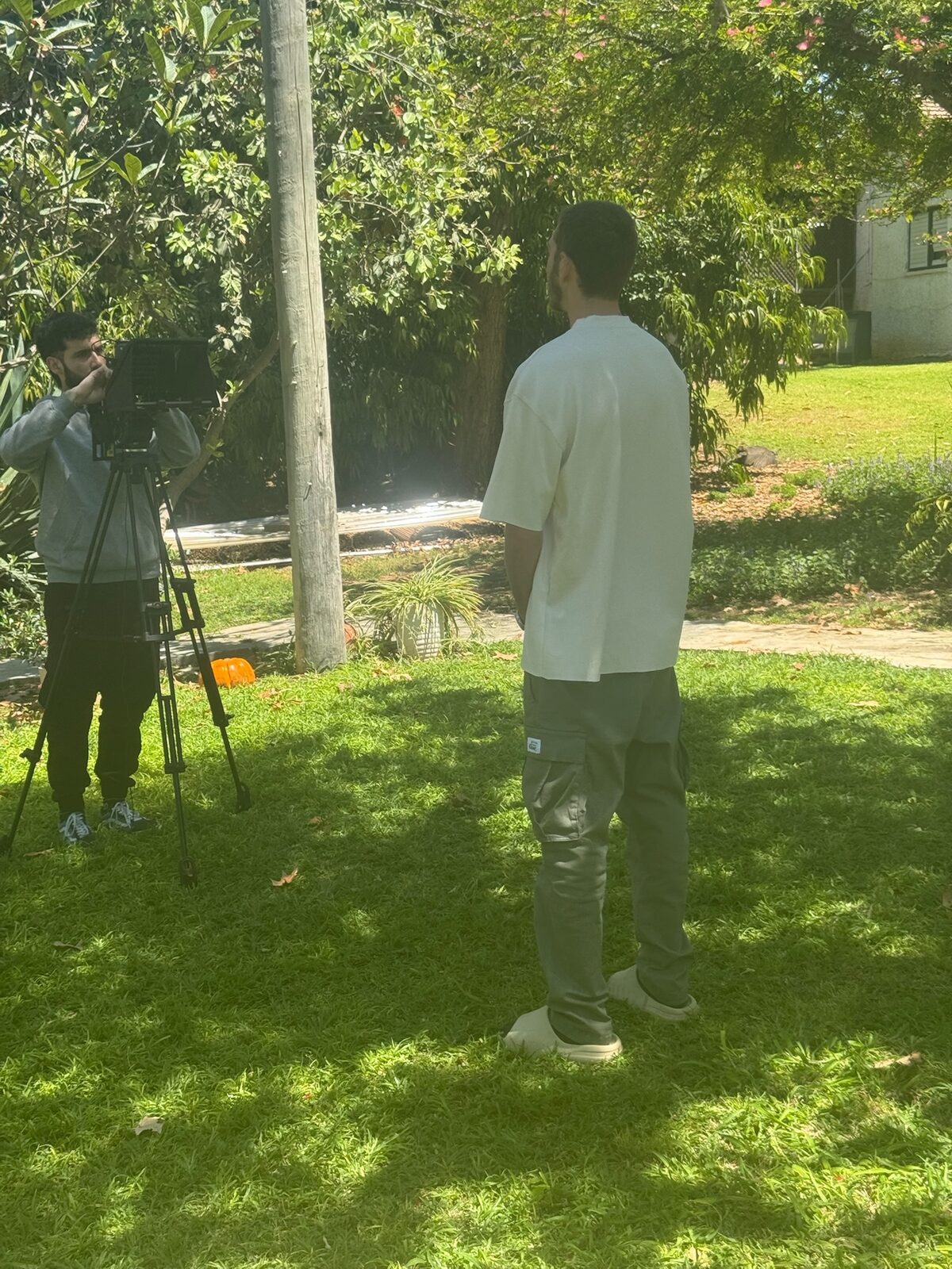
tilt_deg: -11.2
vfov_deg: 39.7
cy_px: 634
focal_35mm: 48
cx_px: 476
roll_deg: +0.7
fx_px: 1760
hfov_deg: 30.3
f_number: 1.78
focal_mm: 6.76
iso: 64
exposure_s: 1/1215
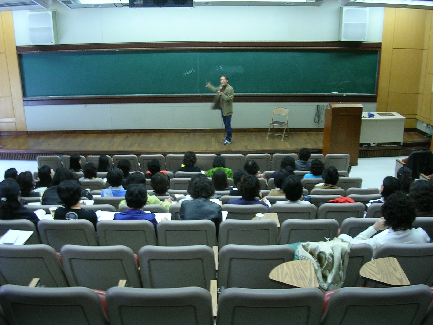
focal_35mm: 38
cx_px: 216
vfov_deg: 37.7
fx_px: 475
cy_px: 162
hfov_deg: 49.0
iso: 50
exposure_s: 1/8.2
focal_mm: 5.8
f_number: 2.8
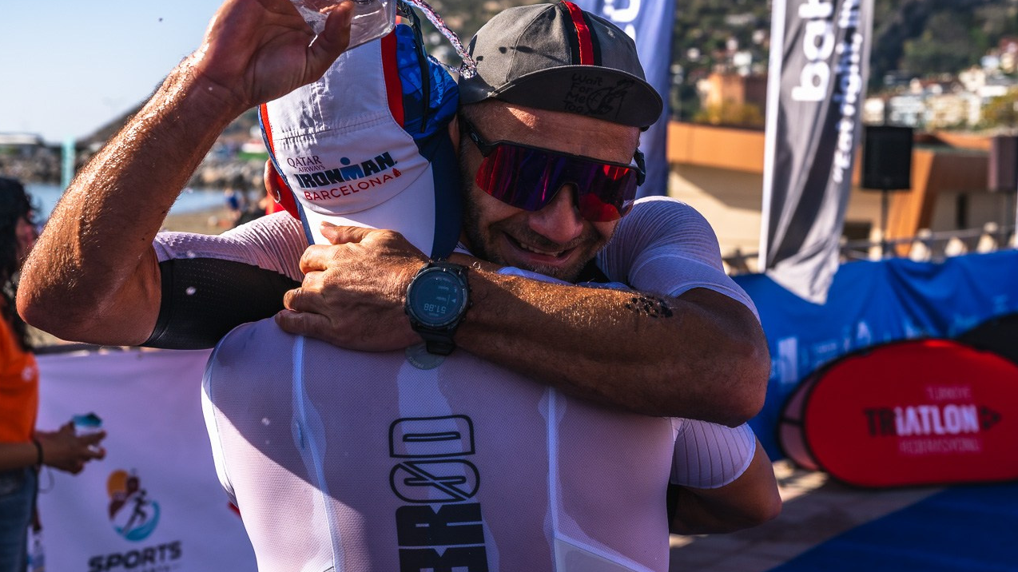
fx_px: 1619
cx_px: 507
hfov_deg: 34.9
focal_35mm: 60
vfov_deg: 20.0
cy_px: 294
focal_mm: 57
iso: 200
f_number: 7.1
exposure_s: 1/1000
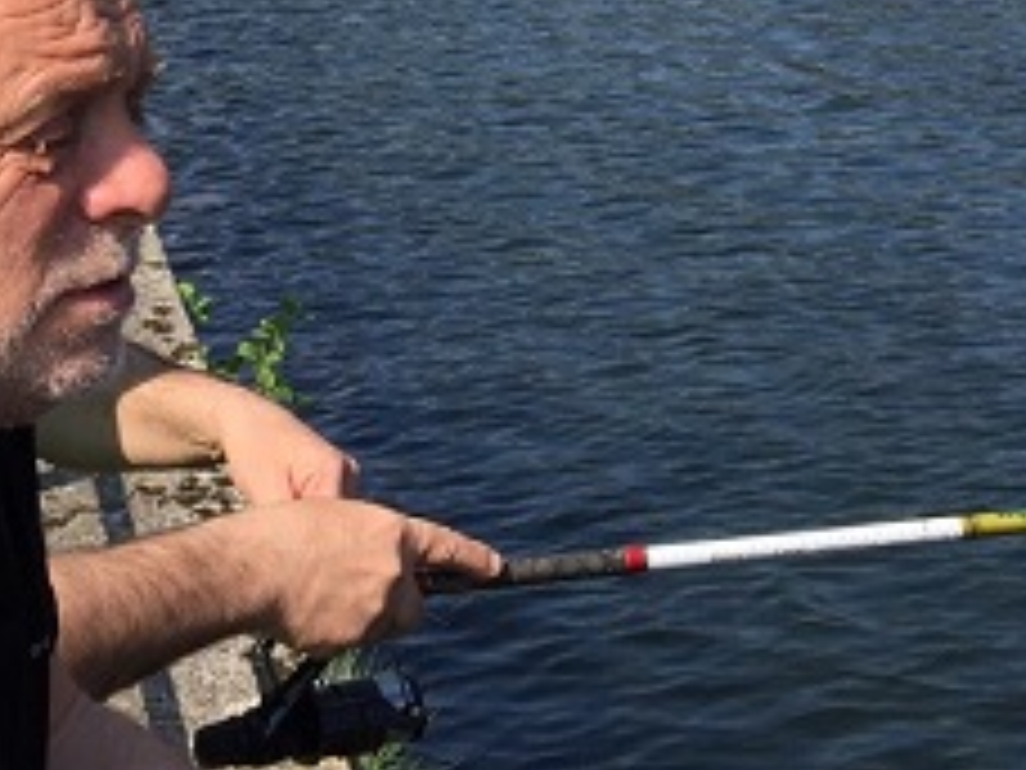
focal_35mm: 89
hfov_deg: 21.9
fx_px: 2638
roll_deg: -0.8
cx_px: 662
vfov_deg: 15.4
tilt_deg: -2.5
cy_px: -349
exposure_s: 1/1721
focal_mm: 4.15
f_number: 2.2
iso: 32
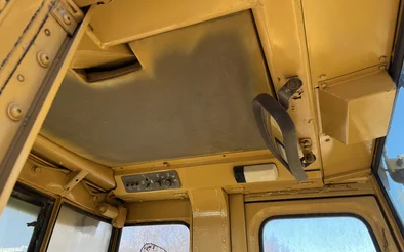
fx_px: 308
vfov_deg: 44.4
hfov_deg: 66.5
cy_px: 106
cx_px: 200
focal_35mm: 28
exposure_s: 1/277
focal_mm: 5.1
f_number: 1.6
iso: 50
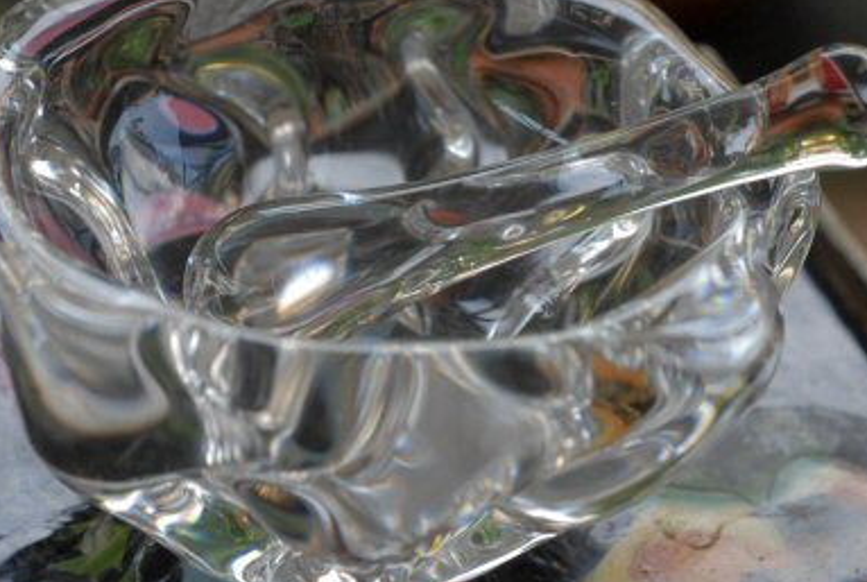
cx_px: 475
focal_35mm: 141
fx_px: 3402
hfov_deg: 14.5
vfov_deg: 9.8
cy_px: 226
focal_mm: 60
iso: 400
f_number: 6.3
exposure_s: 1/160
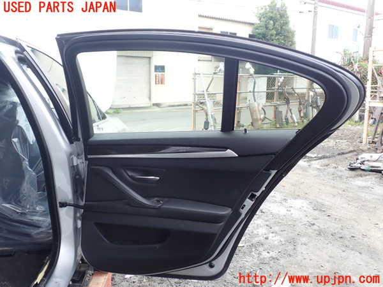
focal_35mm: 30
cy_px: 144
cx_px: 192
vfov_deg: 46.8
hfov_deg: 60.0
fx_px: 332
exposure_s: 1/100
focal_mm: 5.4
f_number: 3.2
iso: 100
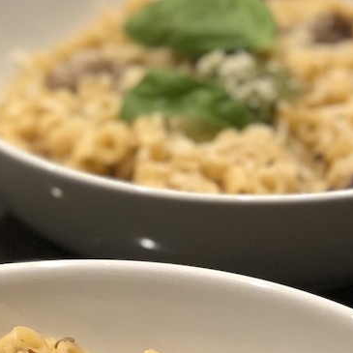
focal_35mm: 168
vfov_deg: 10.4
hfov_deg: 10.4
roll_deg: +0.4
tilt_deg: -29.1
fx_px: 1938
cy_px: 257
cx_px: 137
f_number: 2.4
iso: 160
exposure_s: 1/24
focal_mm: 6
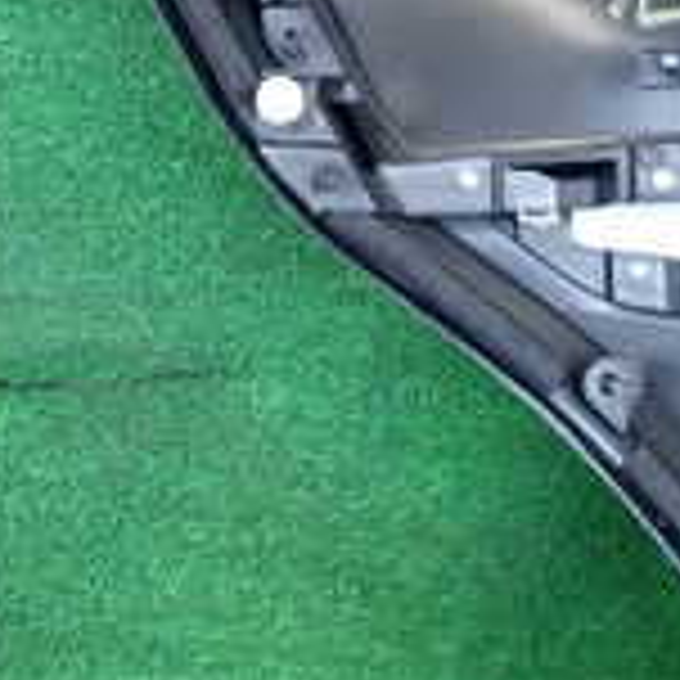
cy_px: 347
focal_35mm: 88
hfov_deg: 17.4
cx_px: 1072
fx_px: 1956
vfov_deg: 19.7
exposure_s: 1/125
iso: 500
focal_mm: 4.5
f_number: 2
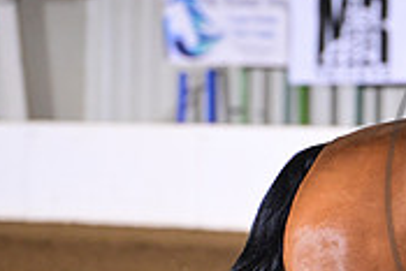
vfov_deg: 2.1
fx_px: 7494
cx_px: 659
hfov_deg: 3.1
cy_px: 191
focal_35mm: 664
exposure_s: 1/200
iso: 2500
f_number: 4.5
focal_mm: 200
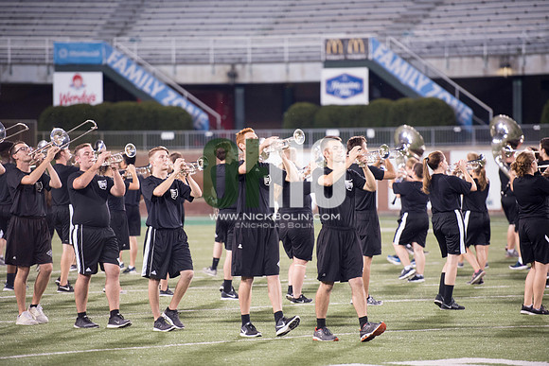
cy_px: 183
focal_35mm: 200
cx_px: 274
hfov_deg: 10.3
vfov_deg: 6.9
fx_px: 3051
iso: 1000
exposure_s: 1/320
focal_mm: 200
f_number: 2.8
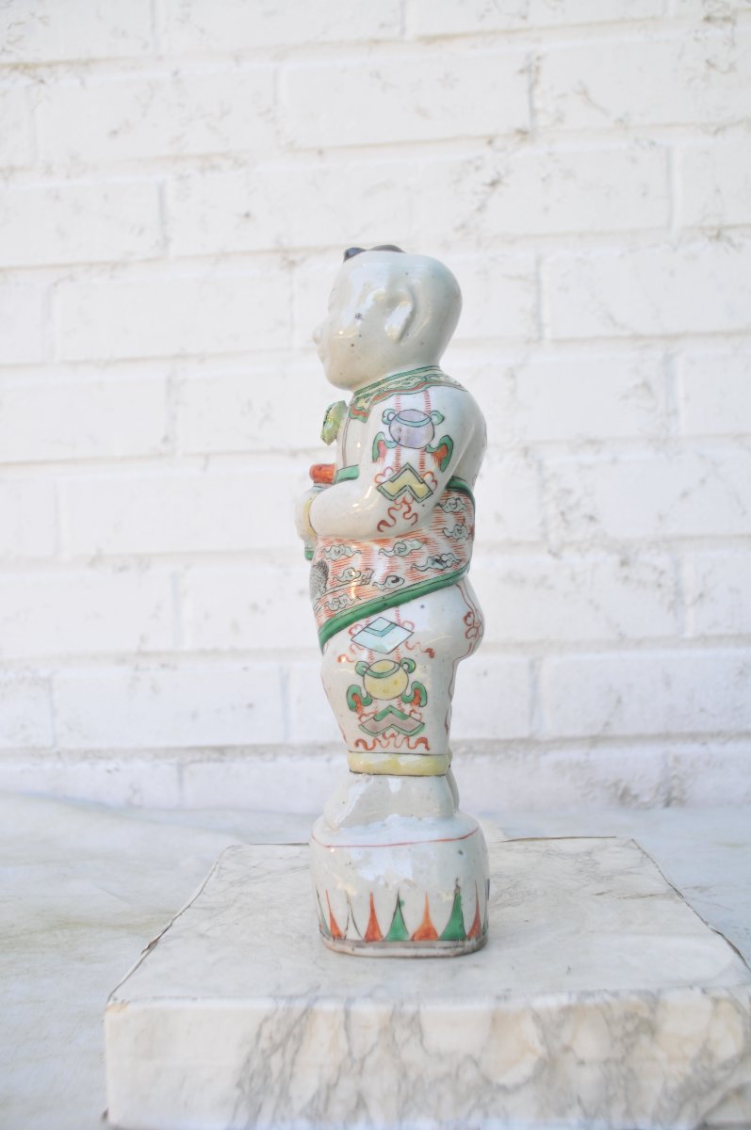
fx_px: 988
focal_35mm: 32
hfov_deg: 41.6
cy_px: 565
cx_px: 376
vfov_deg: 59.6
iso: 400
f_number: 5.6
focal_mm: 21
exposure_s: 1/125
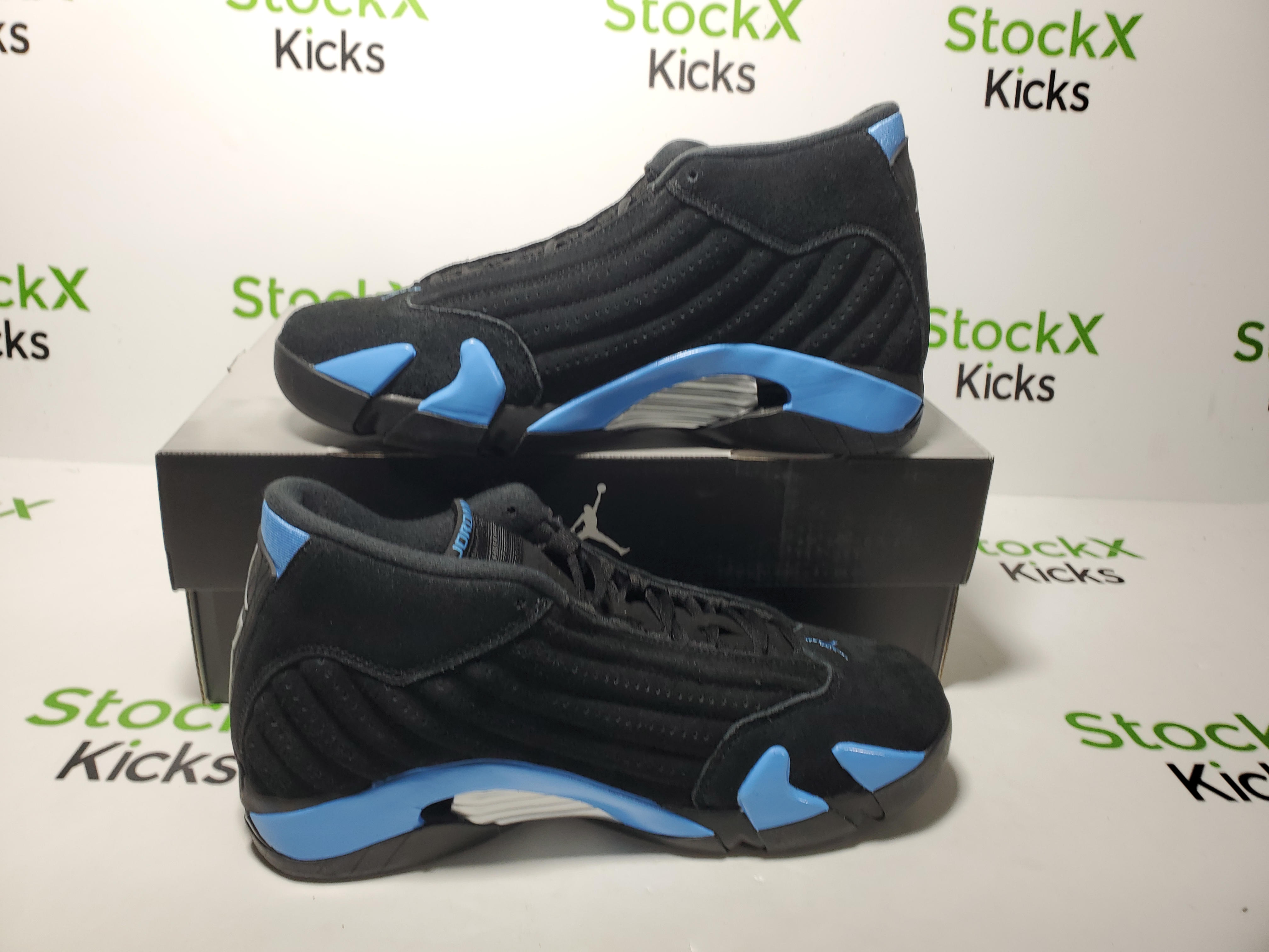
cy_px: 476
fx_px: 953
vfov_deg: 53.1
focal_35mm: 26
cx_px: 634
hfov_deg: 67.3
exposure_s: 1/142
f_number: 2.4
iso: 50
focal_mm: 4.3
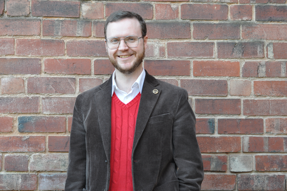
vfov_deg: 18.1
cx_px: 144
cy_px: 96
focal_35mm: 75
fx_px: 597
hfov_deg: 27.0
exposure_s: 1/80
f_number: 4.5
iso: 400
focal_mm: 50
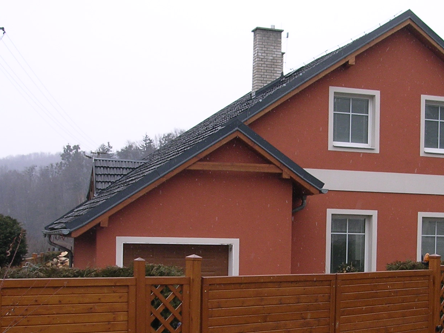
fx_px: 808
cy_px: 242
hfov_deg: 30.5
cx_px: 292
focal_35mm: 63
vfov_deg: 23.1
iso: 100
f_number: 2.8
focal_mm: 5.8
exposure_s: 1/170
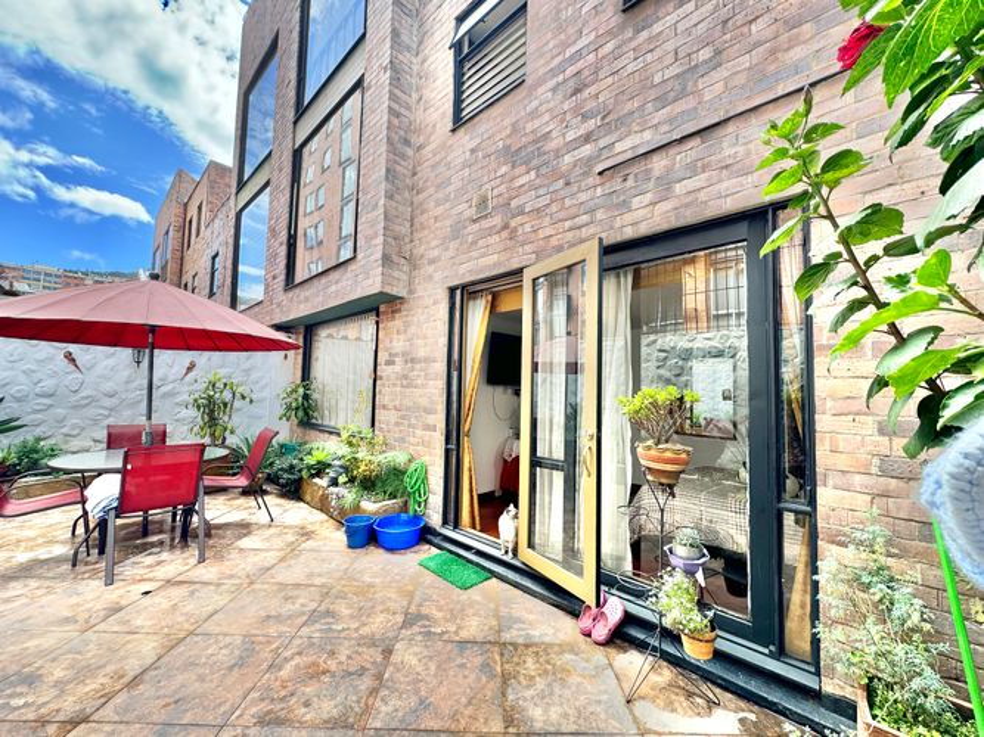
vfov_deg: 85.7
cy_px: 368
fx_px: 398
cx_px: 492
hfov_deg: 102.1
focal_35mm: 14
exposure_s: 1/238
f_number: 2.2
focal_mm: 2.22
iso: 40
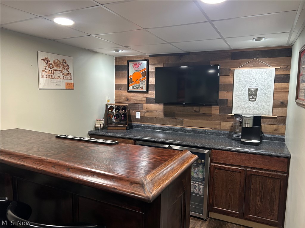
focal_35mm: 26
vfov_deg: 53.1
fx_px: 229
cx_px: 152
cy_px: 114
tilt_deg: -5.8
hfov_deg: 67.3
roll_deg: -0.7
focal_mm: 5.7
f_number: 1.5
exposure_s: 1/60
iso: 250
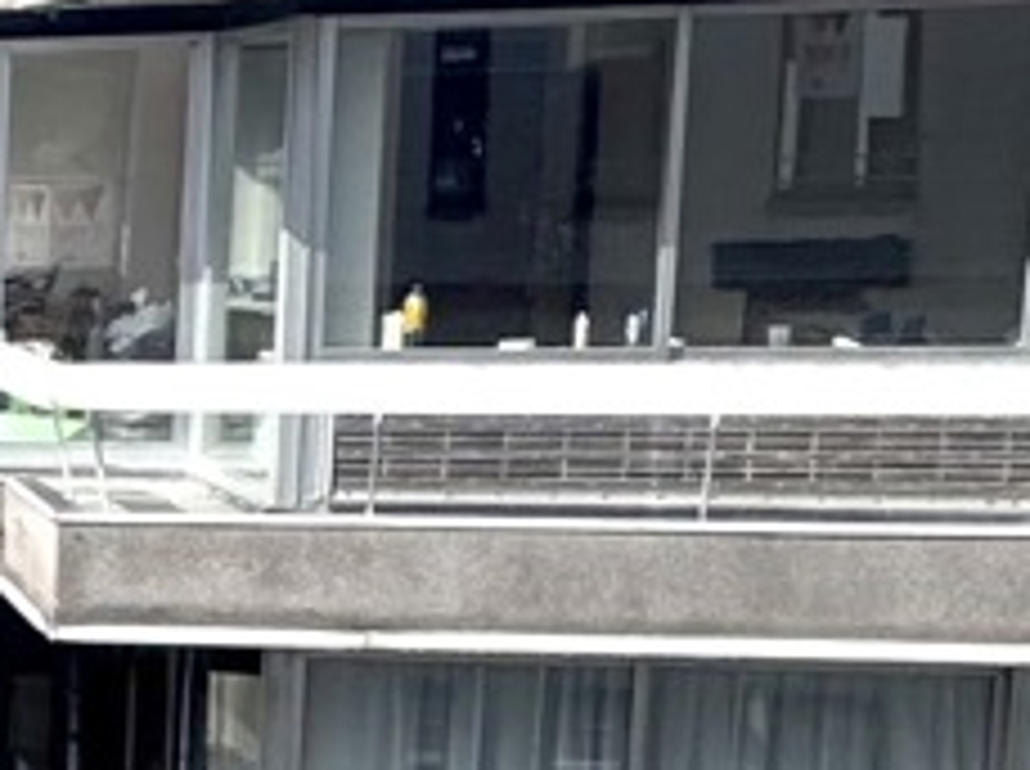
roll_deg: +1.8
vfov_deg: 15.0
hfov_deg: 13.8
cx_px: -1484
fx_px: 2911
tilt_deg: -6.4
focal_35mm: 98
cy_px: 545
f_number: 2.2
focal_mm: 2.22
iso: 50
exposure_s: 1/993
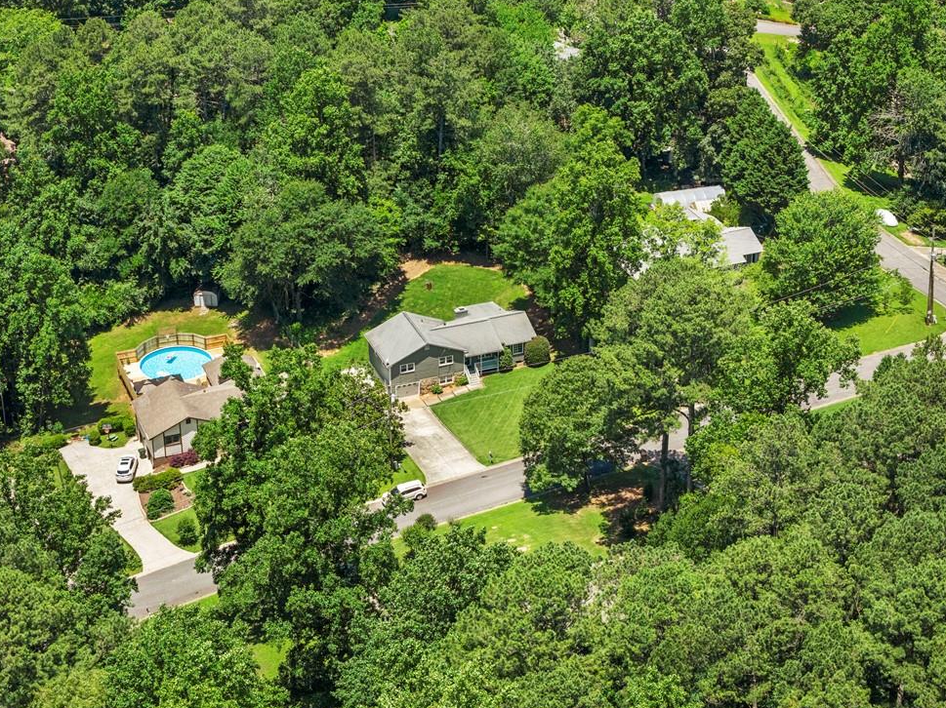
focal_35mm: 74
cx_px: 461
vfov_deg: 19.9
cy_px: 347
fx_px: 2022
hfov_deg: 26.3
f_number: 2.8
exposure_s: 1/2500
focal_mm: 19.35
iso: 160
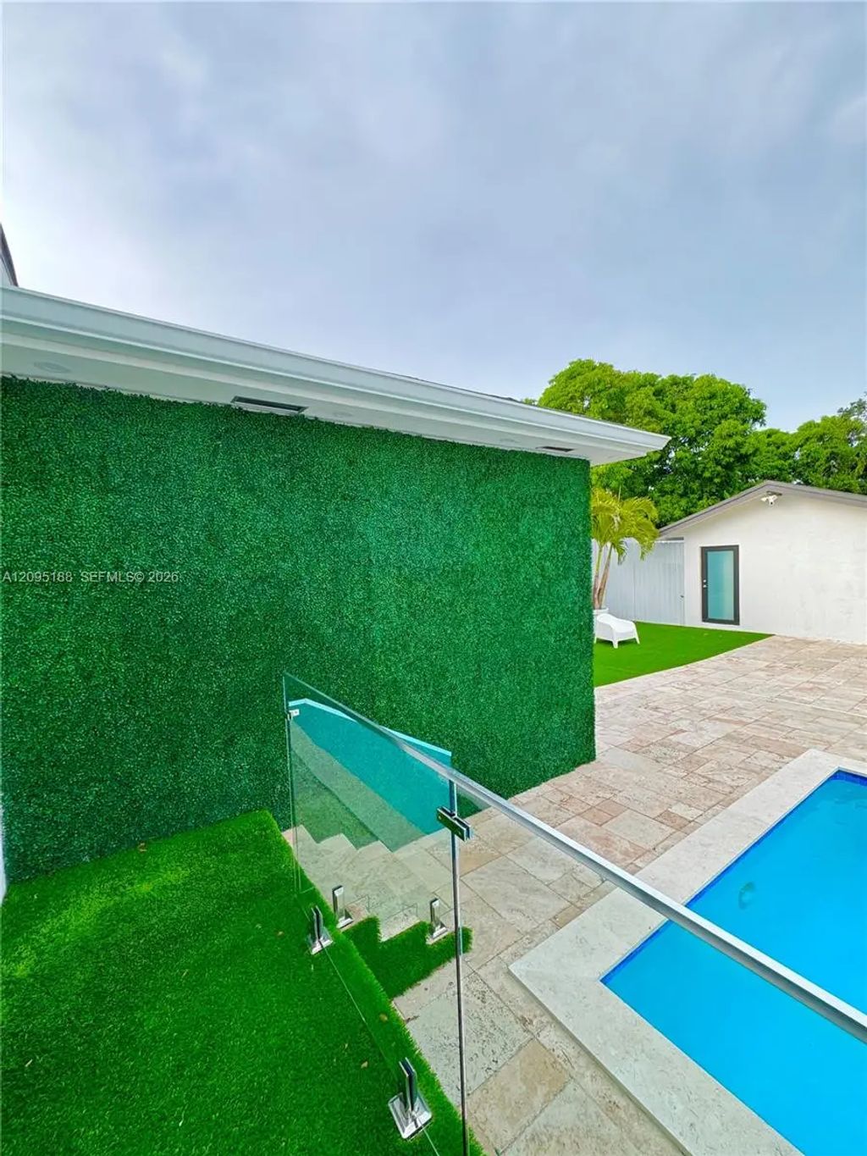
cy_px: 578
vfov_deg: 102.1
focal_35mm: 14
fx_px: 467
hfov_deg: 85.7
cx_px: 434
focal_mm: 2.22
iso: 40
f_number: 2.2
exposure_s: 1/99
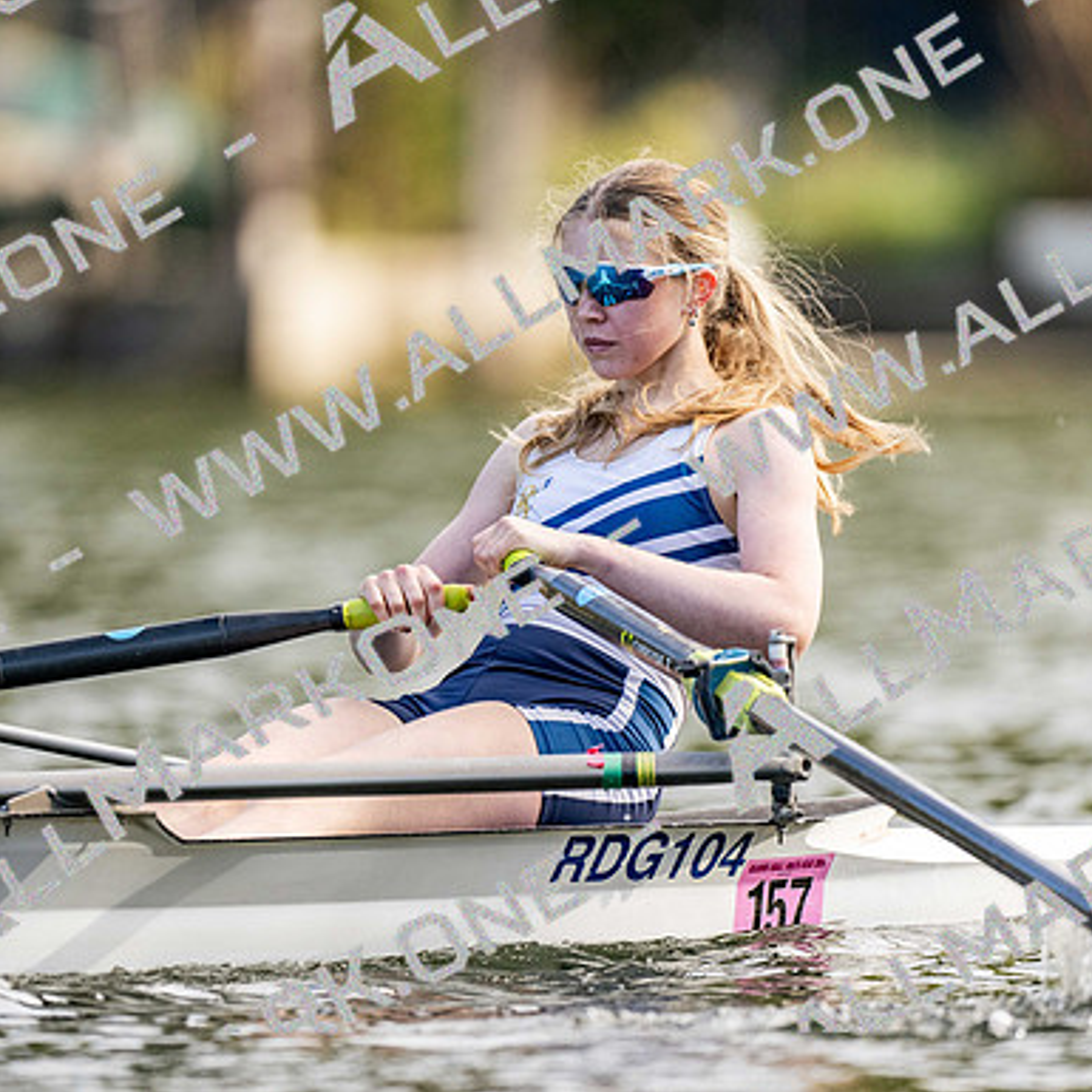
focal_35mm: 769
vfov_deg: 2.3
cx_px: 479
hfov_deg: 2.3
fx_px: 27446
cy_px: 546
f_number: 4
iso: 640
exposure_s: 1/2500
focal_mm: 600
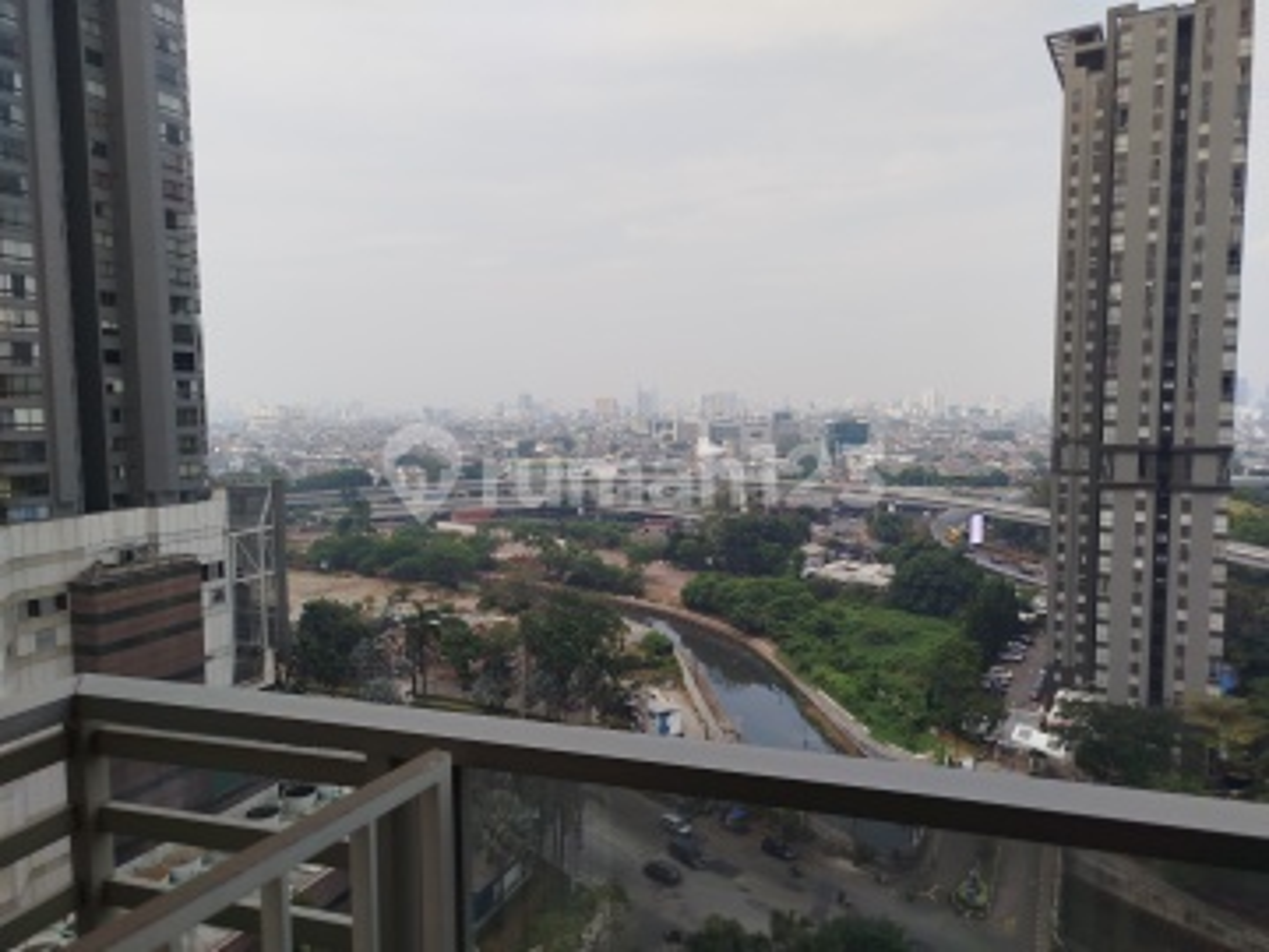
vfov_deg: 56.8
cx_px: 634
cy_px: 476
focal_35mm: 24
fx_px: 880
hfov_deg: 71.6
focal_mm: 5.31
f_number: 1.7
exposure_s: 1/877
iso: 50
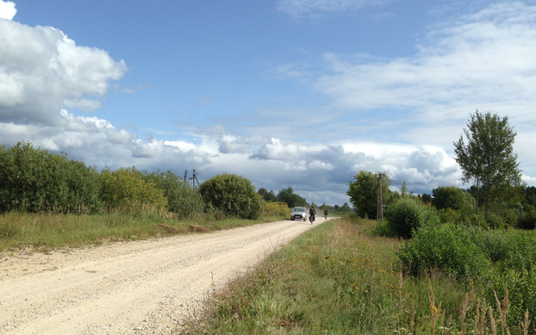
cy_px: 183
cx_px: 272
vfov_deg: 35.3
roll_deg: -3.7
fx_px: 526
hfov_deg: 54.0
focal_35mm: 36
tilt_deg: +0.4
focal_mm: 4.12
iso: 50
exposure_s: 1/2857
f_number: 2.4
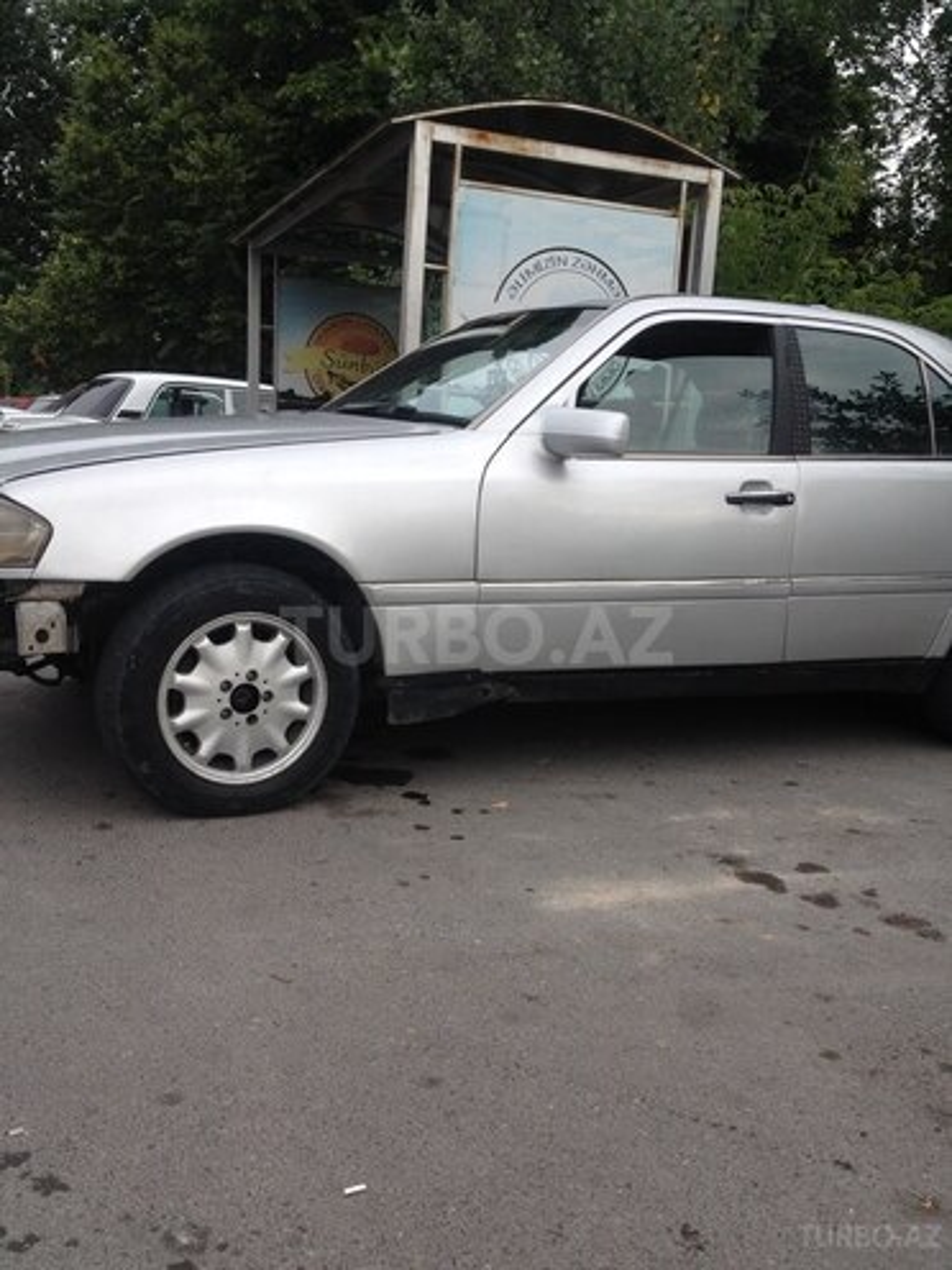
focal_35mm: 35
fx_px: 1283
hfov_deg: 40.7
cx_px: 476
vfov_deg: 52.6
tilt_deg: -11.5
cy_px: 635
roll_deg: +0.1
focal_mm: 4.28
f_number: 2.4
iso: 50
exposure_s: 1/298
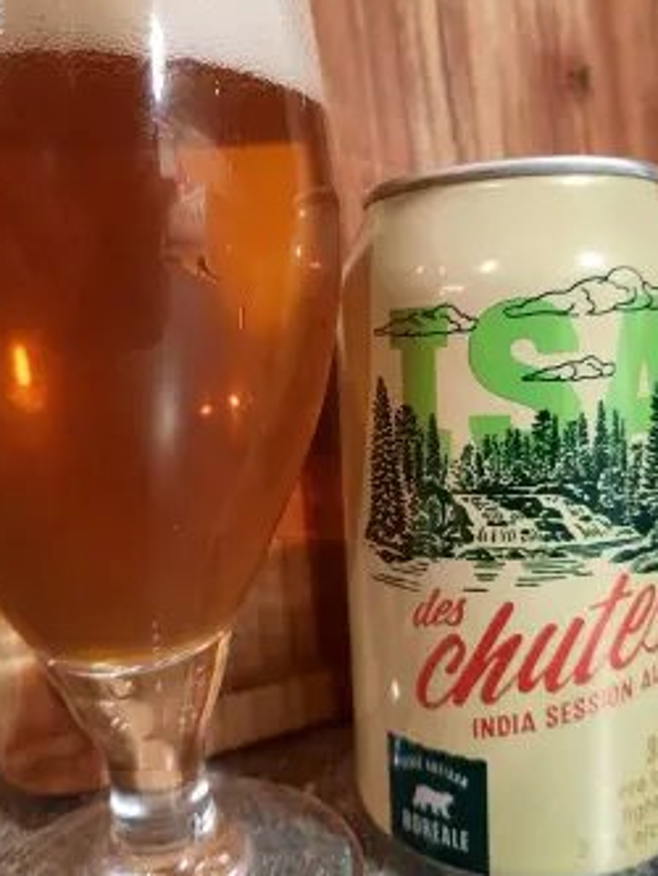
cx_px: 358
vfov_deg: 59.9
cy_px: 455
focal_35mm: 30
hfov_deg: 46.8
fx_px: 760
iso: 320
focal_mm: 4.6
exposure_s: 1/30
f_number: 2
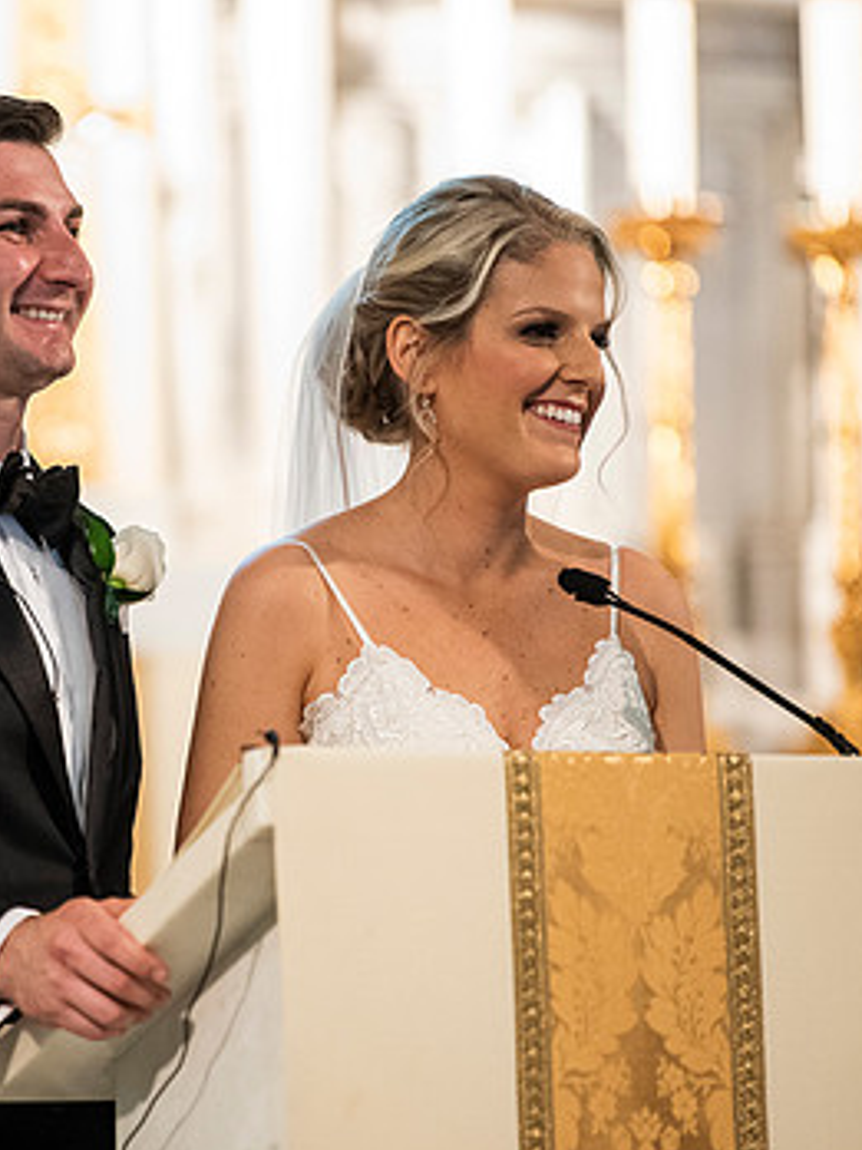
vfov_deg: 6.2
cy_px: 636
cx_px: 205
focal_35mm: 321
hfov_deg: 4.6
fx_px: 10658
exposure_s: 1/200
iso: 3200
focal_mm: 200
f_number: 2.8
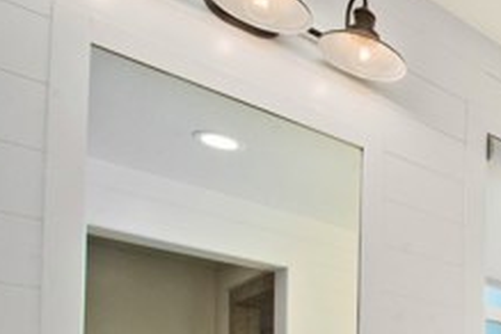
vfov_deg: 27.2
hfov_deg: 31.6
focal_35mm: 41
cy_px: 438
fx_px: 571
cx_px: 700
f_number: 16
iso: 400
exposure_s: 1/200
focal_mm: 14
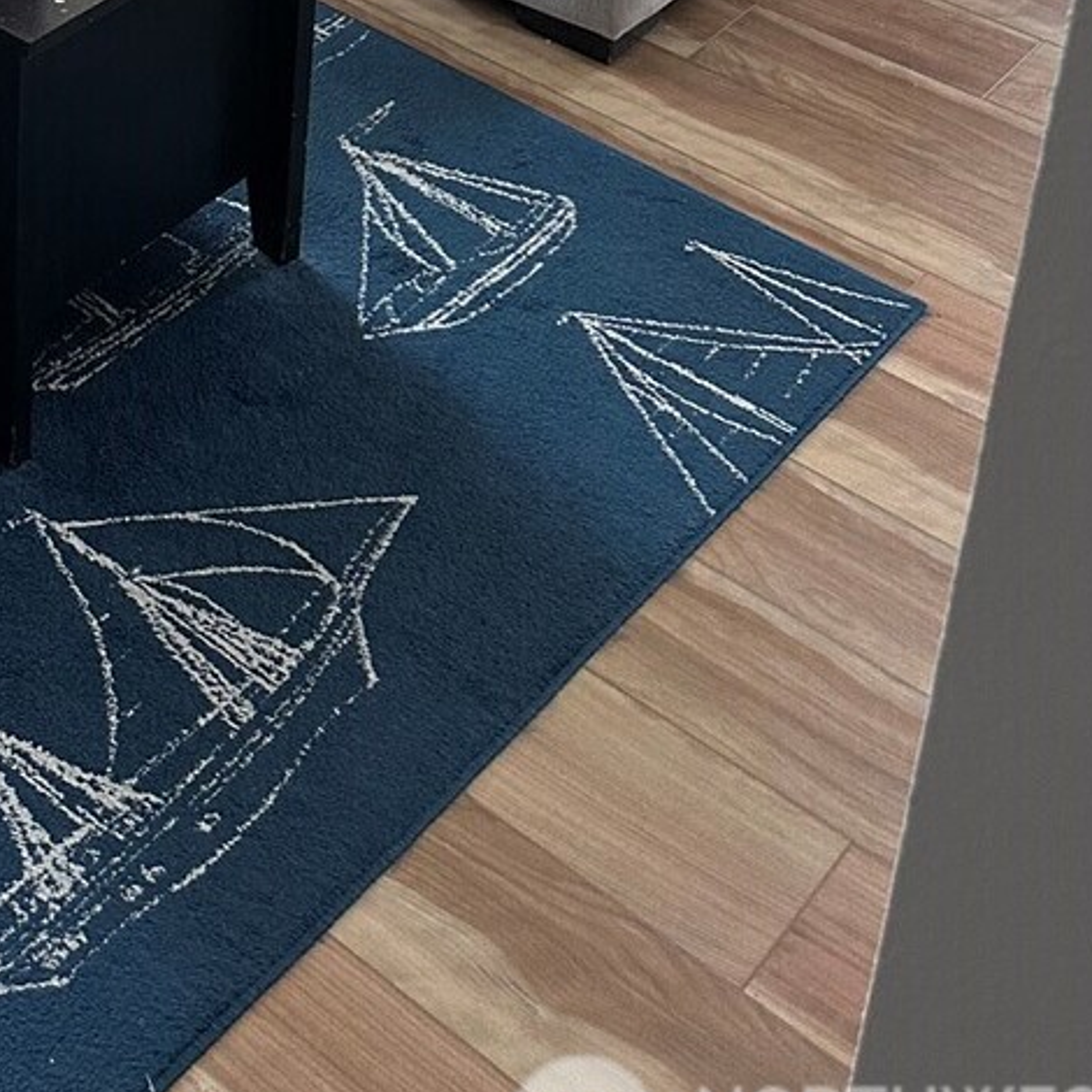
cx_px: -37
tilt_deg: -19.1
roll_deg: -1.6
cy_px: -434
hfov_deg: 25.0
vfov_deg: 22.7
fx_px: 2320
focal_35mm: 65
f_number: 1.78
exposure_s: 1/97
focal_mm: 6.86
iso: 250
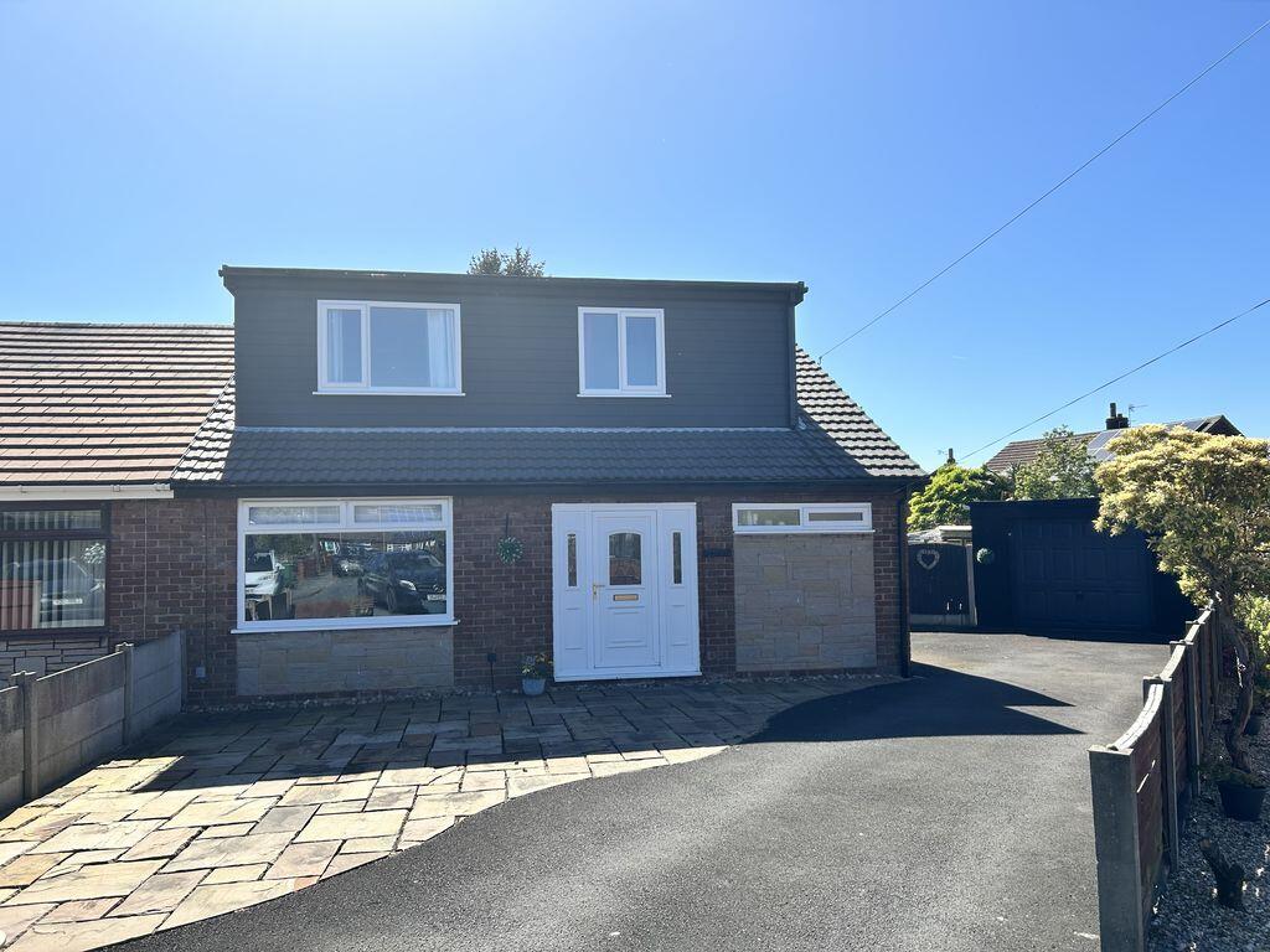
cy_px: 476
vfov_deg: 53.1
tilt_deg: +2.9
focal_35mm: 26
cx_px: 635
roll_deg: +0.7
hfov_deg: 67.3
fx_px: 954
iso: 50
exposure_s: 1/3831
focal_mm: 5.7
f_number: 1.5
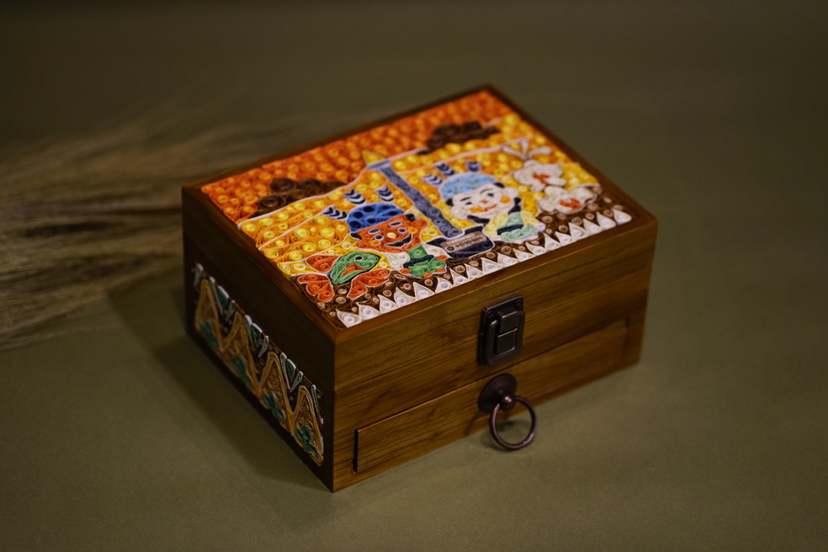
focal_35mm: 85
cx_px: 414
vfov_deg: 16.1
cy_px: 276
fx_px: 1955
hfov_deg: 23.9
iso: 1600
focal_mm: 85
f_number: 2.8
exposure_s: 1/320
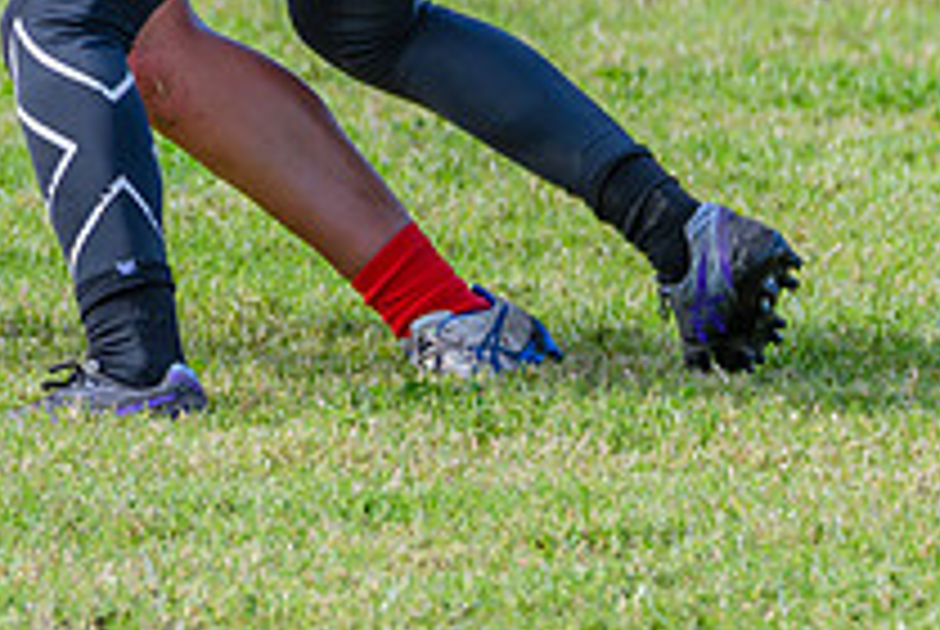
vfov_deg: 1.5
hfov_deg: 2.2
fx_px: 24553
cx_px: -13
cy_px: 72
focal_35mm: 939
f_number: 5.6
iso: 800
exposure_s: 1/1600
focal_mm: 260
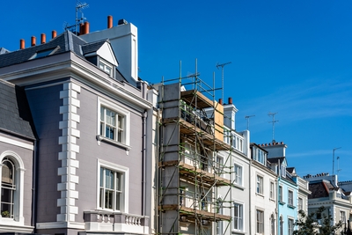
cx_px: 176
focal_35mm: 46
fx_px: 450
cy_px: 118
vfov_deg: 29.3
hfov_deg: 42.7
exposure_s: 1/500
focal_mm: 46
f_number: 8
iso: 100
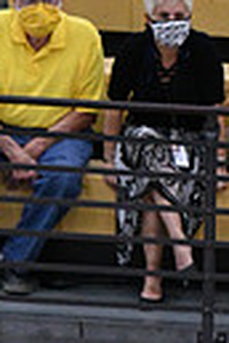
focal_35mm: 758
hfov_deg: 1.8
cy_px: 702
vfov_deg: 2.7
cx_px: -15
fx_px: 7232
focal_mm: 112
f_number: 3.2
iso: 6400
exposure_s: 1/1250
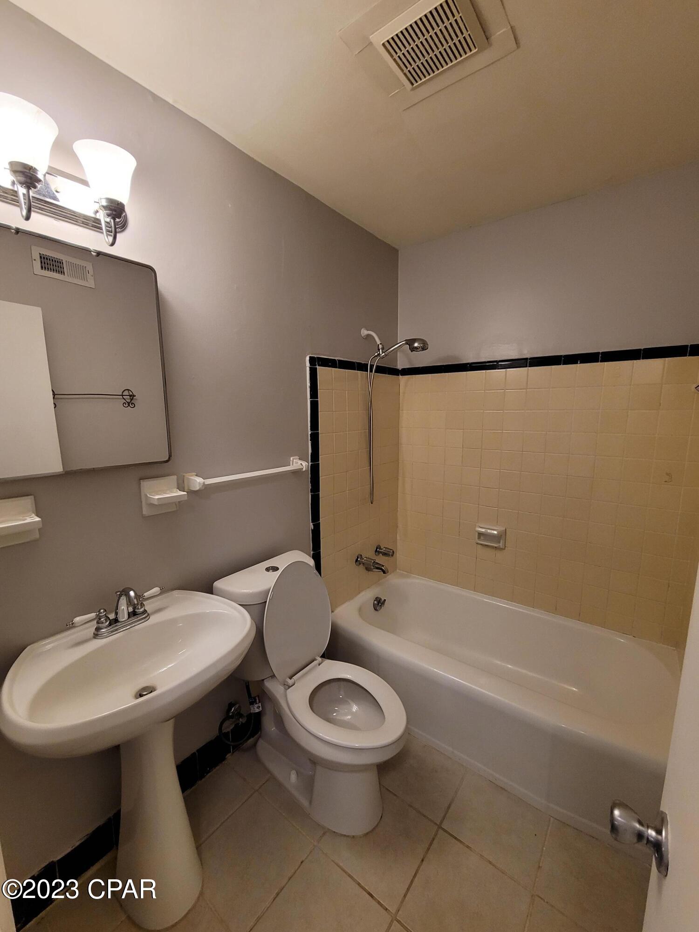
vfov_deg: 106.2
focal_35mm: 13
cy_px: 466
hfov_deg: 89.9
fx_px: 350
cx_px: 350
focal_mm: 2.2
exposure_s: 1/60
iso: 250
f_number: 2.2
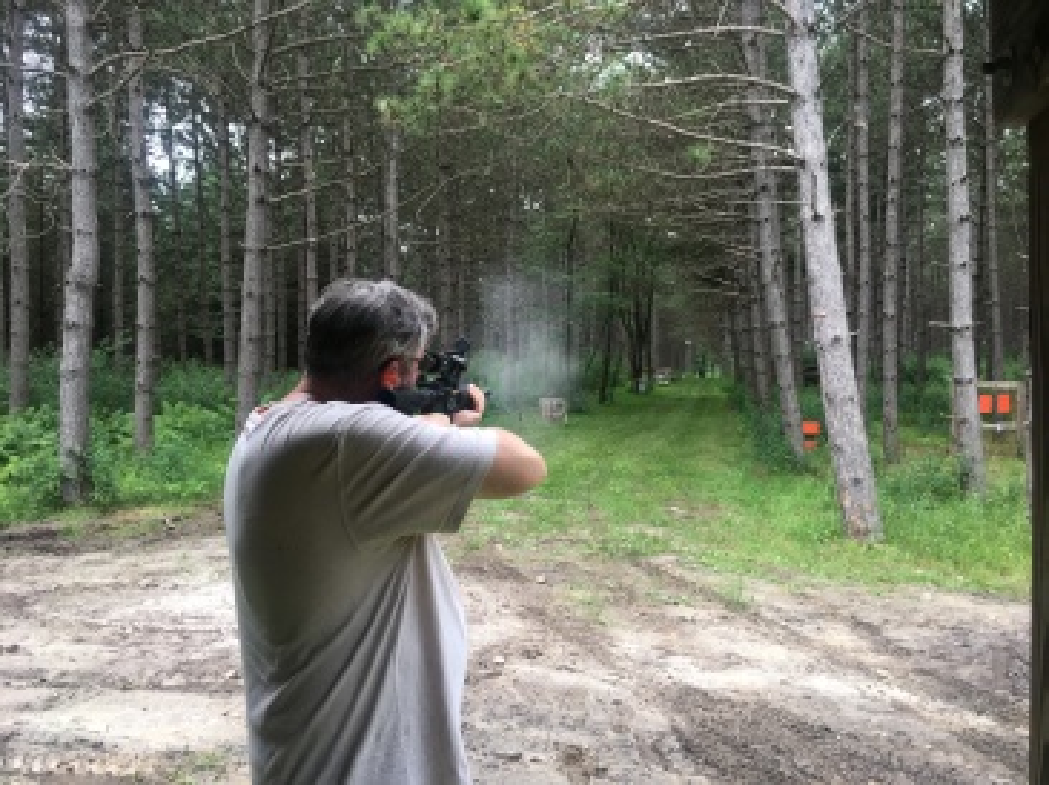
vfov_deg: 48.2
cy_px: 392
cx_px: 524
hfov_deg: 61.7
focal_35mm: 29
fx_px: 878
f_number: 2.2
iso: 32
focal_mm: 4.15
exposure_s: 1/60
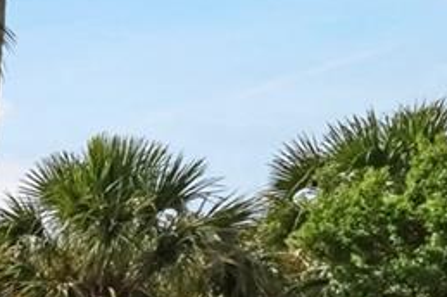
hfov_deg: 14.5
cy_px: 577
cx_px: -589
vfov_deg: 12.3
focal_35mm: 99
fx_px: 1228
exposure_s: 1/250
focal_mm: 16
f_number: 13
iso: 125
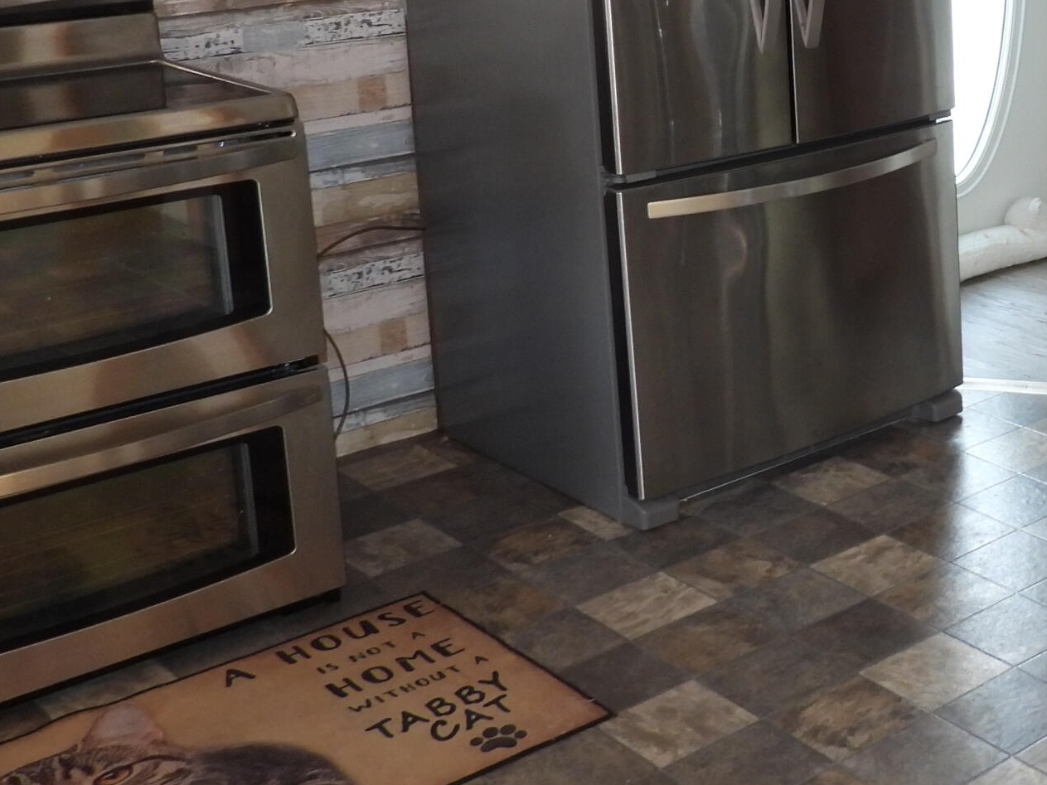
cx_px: 1189
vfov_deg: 25.0
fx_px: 1724
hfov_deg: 29.9
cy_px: 94
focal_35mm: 57
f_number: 2.8
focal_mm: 4.3
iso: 200
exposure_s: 1/30
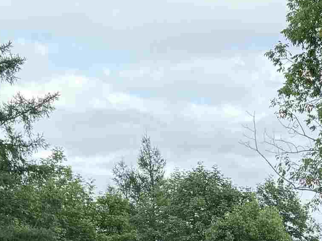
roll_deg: +1.6
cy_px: 415
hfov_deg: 18.8
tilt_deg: -4.7
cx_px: 421
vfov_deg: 13.8
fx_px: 902
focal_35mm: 97
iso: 100
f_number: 1.78
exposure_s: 1/374
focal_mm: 6.76
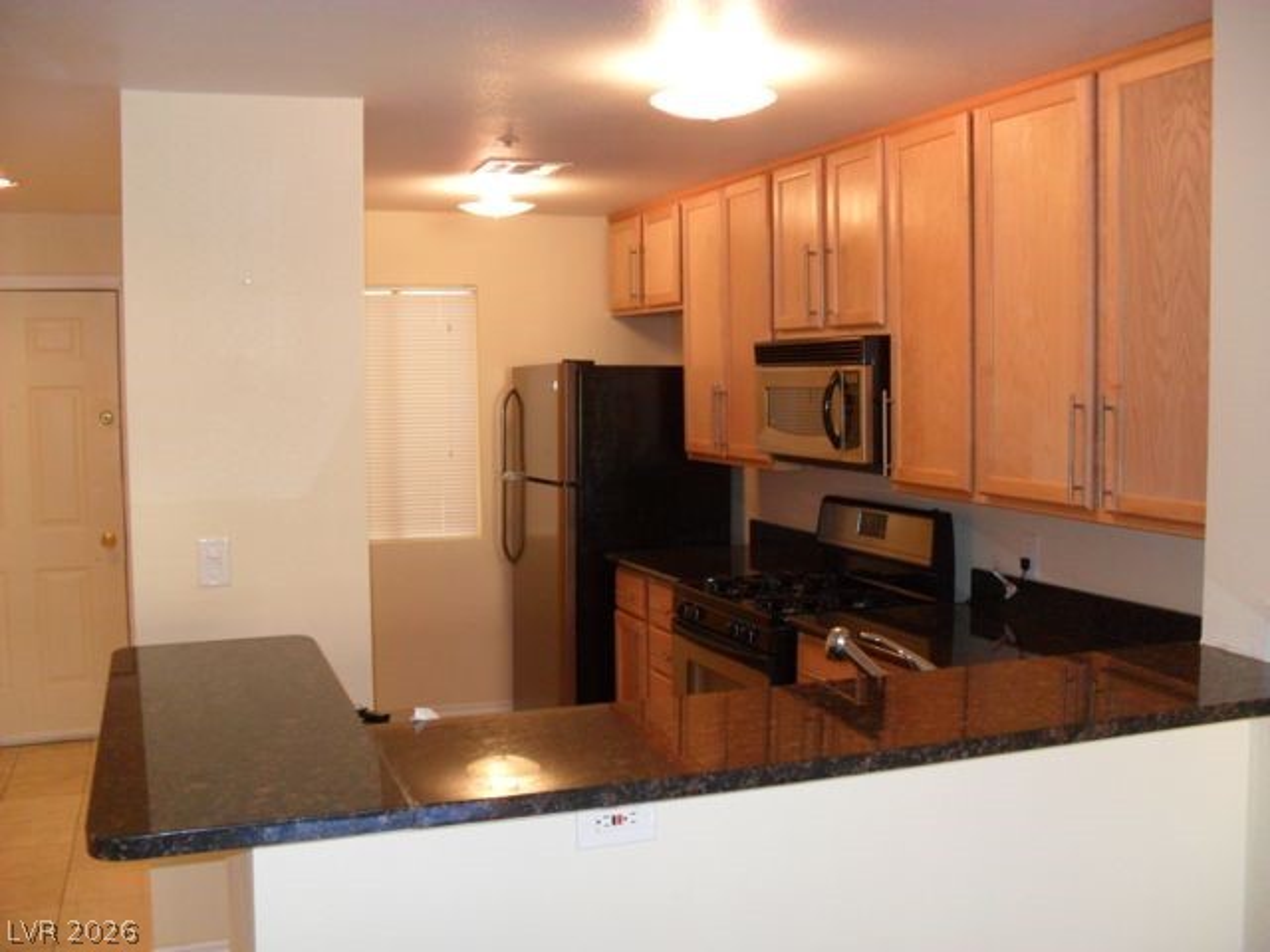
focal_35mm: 35
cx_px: 635
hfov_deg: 52.6
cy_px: 476
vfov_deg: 40.7
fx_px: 1284
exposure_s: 1/45
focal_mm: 6.3
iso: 200
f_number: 3
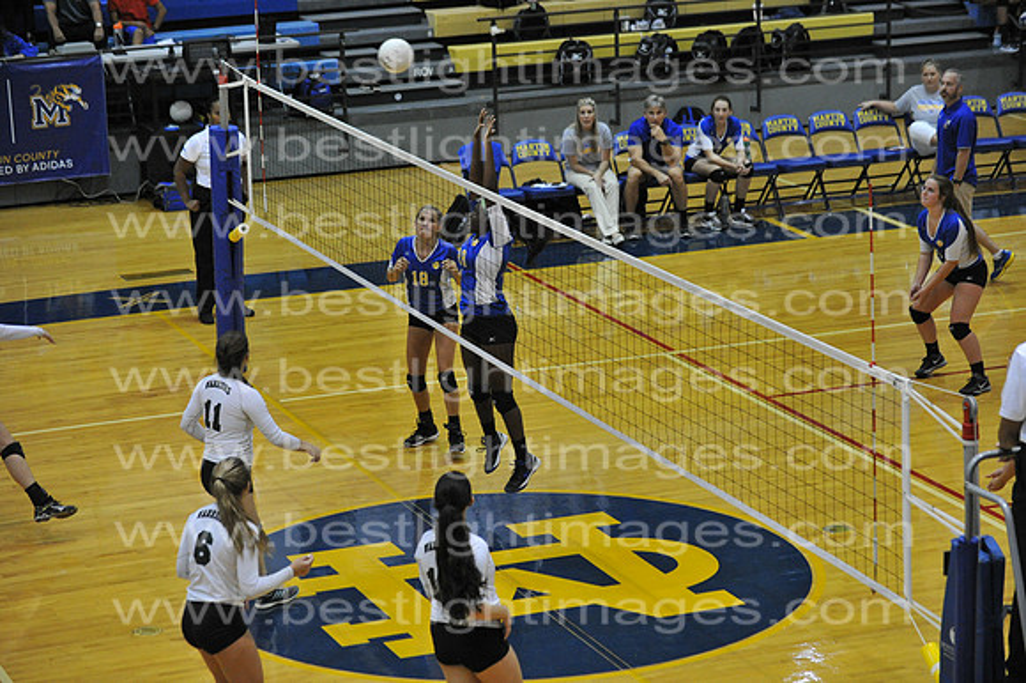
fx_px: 3988
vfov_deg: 9.8
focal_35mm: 140
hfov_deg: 14.7
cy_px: 342
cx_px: 513
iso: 8000
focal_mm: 140
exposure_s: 1/500
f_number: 4
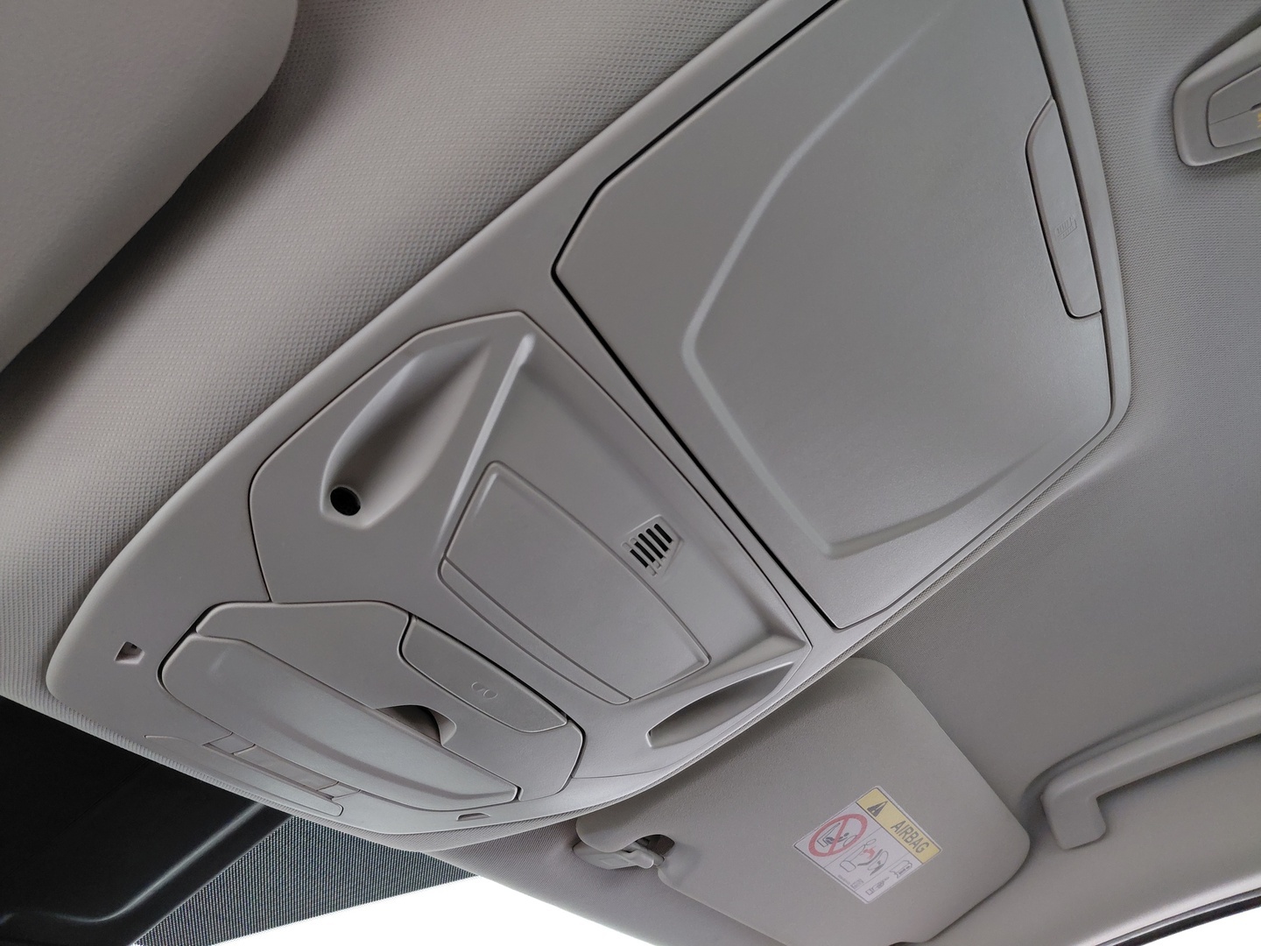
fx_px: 911
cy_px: 473
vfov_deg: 54.9
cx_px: 630
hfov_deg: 69.4
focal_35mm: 25
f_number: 1.8
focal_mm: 4.69
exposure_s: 1/50.1
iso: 320
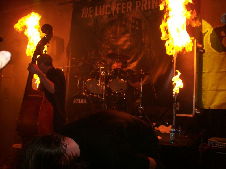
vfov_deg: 39.6
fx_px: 235
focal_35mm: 36
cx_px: 113
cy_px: 84
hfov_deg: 51.4
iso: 80
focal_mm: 6
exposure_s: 1/64
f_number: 2.7
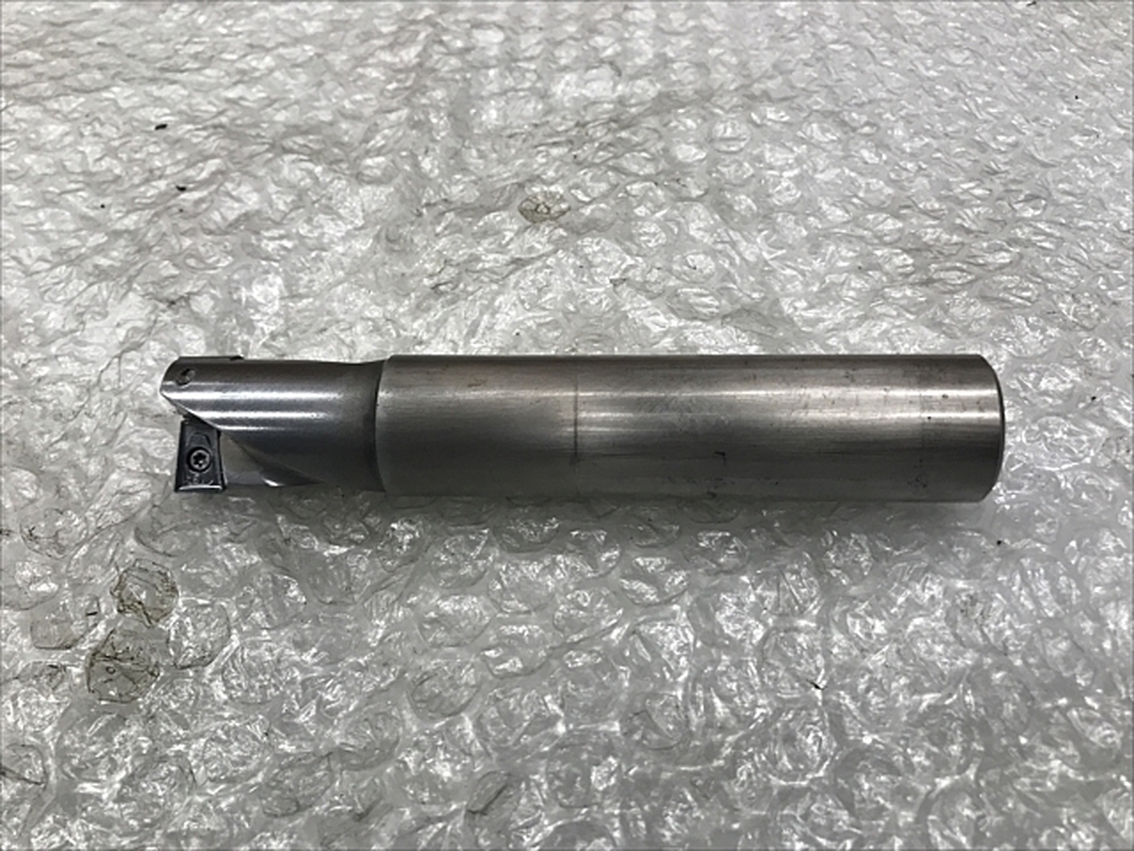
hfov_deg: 63.4
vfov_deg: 49.7
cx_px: 567
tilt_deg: -49.7
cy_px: 426
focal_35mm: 28
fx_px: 917
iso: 32
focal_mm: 3.99
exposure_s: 1/33
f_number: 1.8
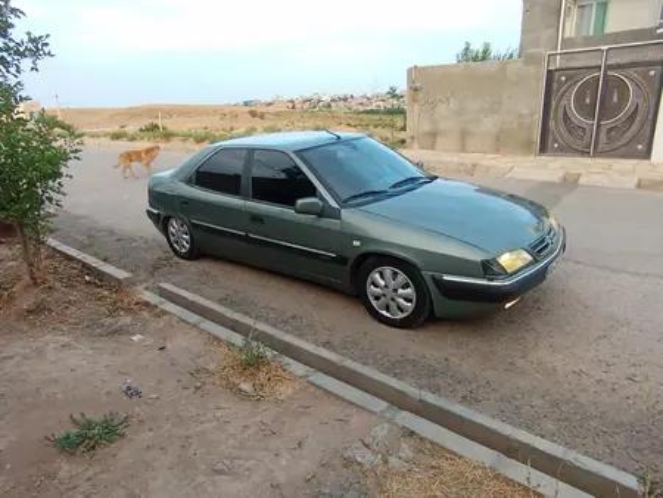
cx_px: 332
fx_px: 307
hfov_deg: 94.5
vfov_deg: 78.2
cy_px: 249
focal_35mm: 16
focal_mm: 1.65
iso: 103
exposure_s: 1/50
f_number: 2.2
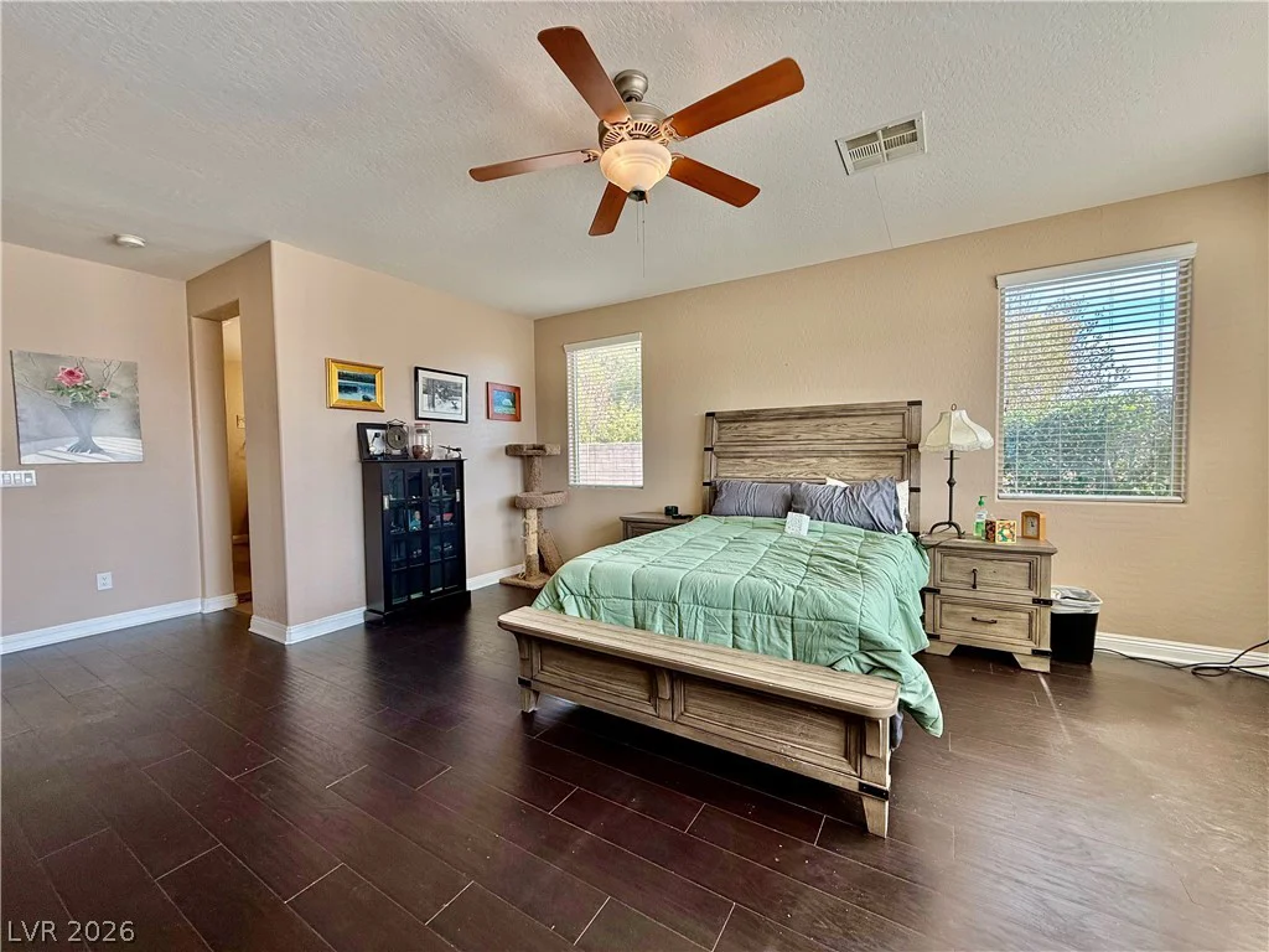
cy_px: 476
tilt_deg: -2.2
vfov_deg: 85.7
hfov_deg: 102.1
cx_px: 634
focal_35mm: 14
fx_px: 513
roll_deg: +1.0
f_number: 2.2
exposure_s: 1/99
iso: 64
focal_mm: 2.22
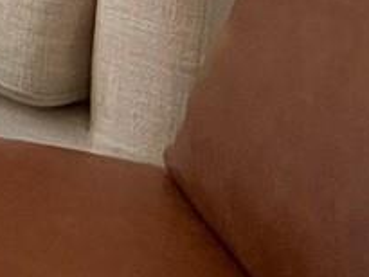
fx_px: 2165
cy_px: -685
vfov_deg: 6.4
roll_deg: -2.3
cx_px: -1004
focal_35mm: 203
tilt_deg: -5.3
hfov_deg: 7.5
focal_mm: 5.7
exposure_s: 1/60
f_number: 1.5
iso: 160
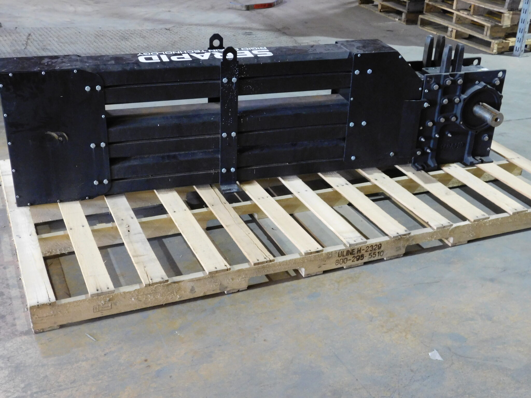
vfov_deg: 32.2
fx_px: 690
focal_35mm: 45
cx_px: 266
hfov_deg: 42.1
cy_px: 199
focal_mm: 8
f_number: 3.7
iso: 560
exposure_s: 1/8
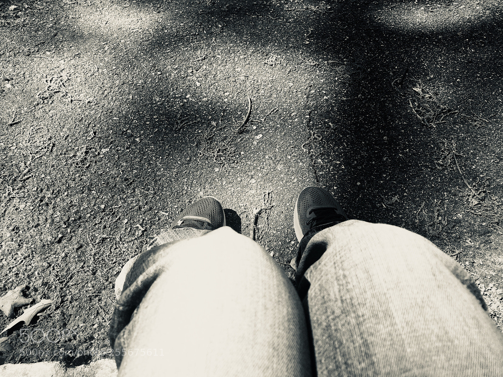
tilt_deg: -62.3
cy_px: 188
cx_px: 252
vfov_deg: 48.2
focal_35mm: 29
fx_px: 421
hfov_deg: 61.7
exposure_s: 1/530
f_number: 2.2
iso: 25
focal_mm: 4.15
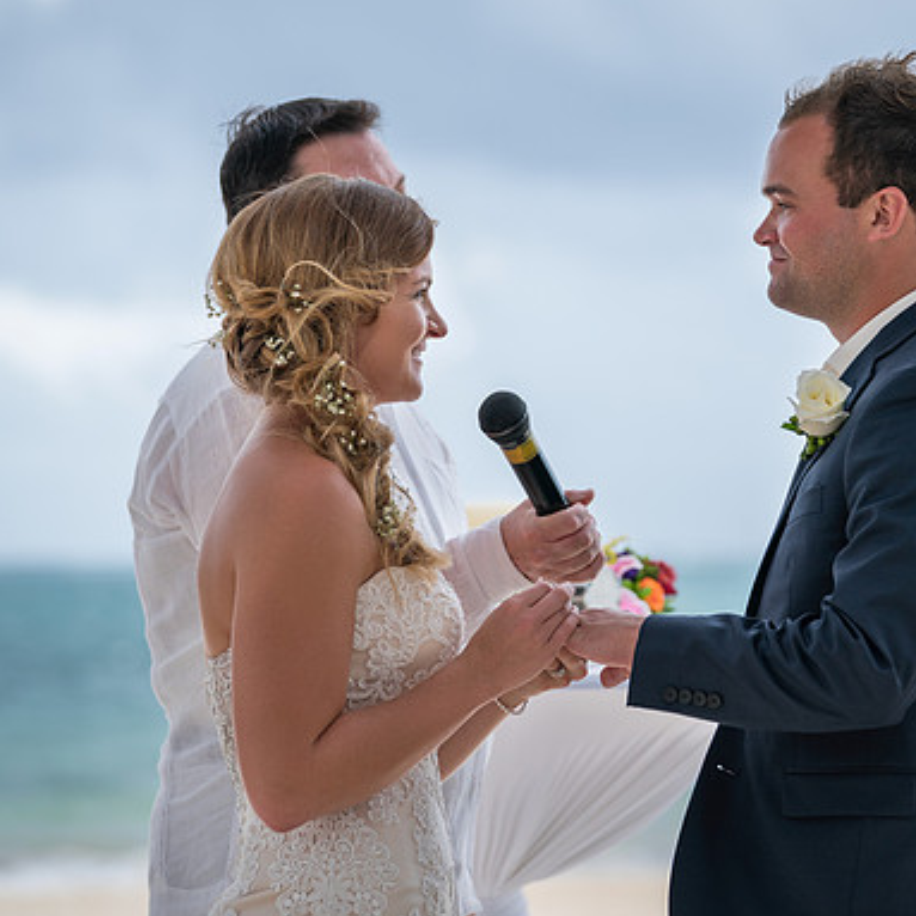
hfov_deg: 9.5
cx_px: 596
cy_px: 460
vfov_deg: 9.5
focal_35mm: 184
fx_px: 5509
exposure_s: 1/400
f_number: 4
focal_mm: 143
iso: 100
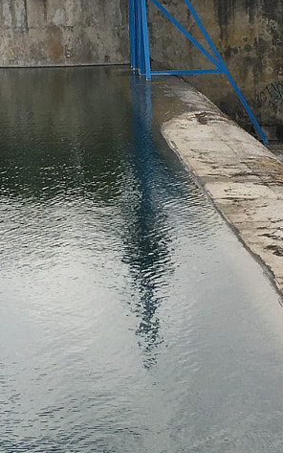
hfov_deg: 12.6
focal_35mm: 104
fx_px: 1282
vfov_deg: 20.0
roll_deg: +2.2
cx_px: 137
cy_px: 171
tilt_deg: -7.9
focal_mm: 4.15
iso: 25
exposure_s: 1/1202
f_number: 2.2
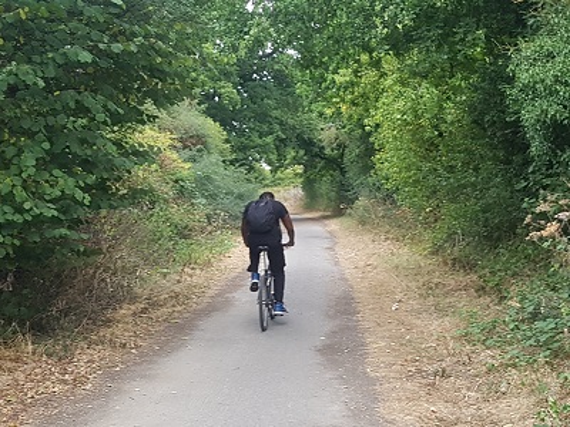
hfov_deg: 67.3
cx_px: 285
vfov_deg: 53.1
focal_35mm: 26
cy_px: 214
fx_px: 428
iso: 100
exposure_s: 1/100
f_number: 1.7
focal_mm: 4.2
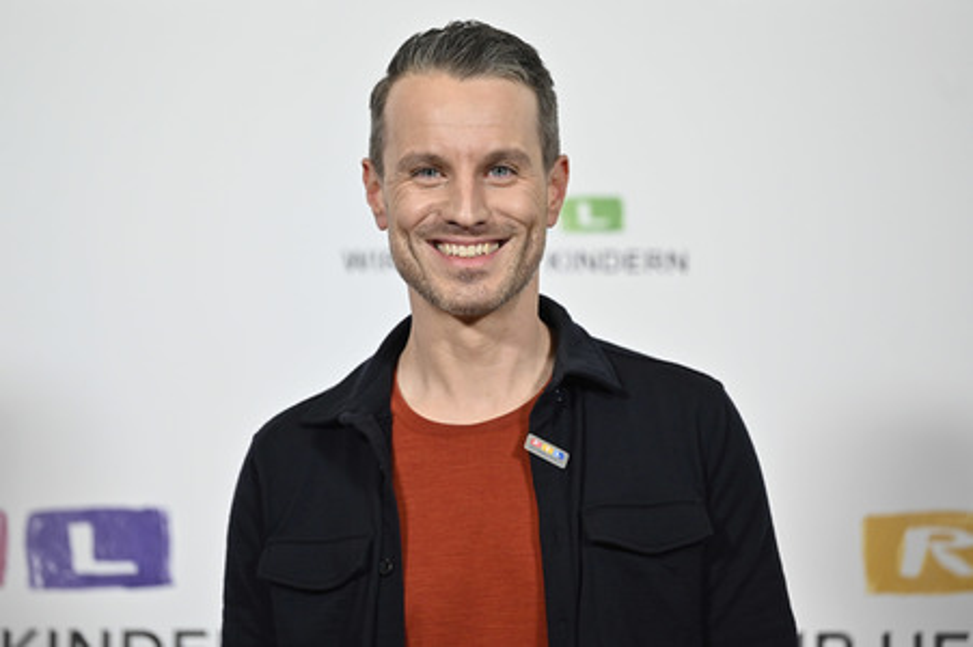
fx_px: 4051
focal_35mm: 150
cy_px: 324
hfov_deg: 13.7
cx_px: 486
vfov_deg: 9.1
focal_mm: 150
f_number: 2.8
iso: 1000
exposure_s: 1/640
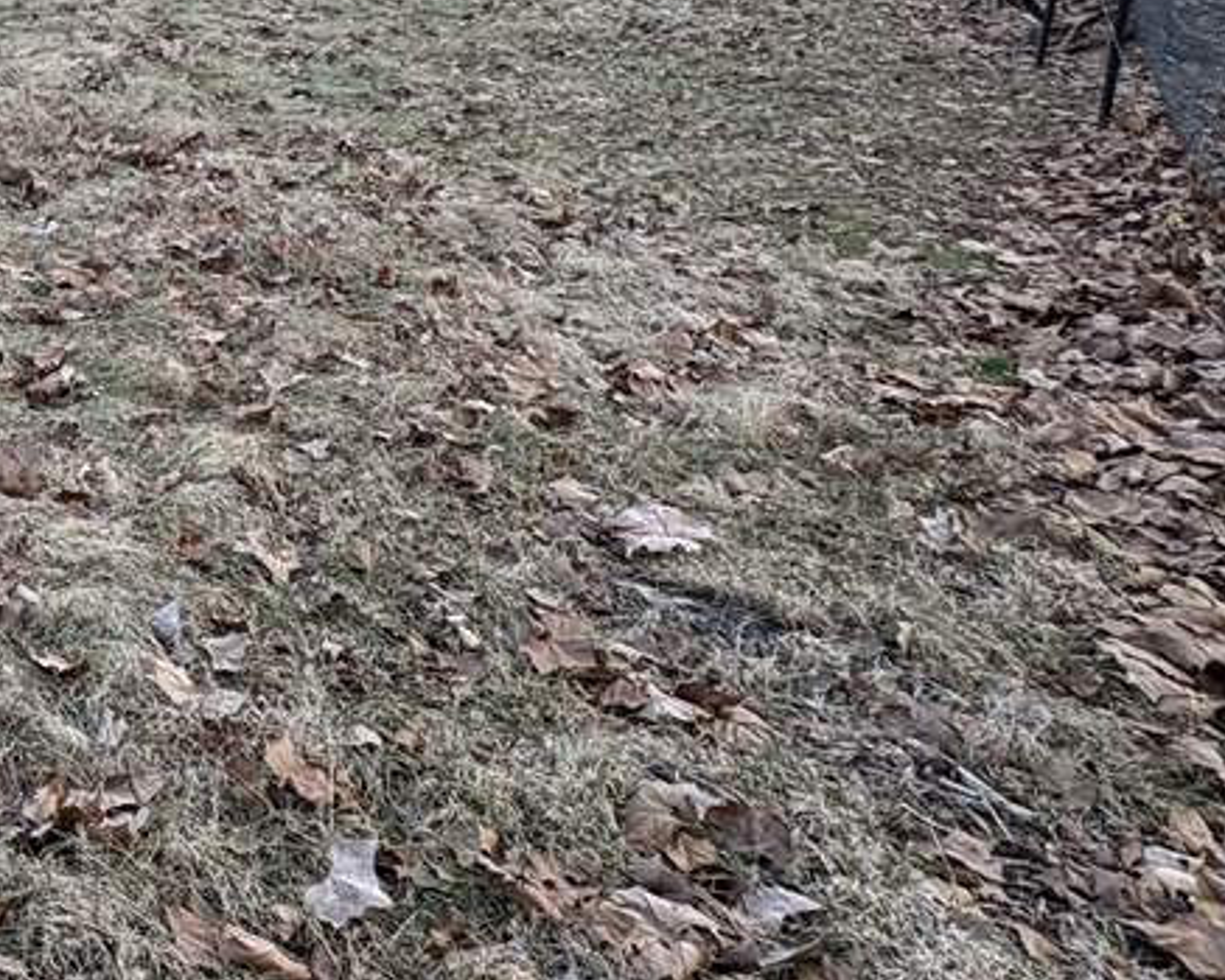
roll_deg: +0.4
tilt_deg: -11.4
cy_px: 0
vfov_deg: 34.1
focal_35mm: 40
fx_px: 1451
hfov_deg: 35.7
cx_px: -249
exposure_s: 1/238
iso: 50
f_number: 2.2
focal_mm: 2.22
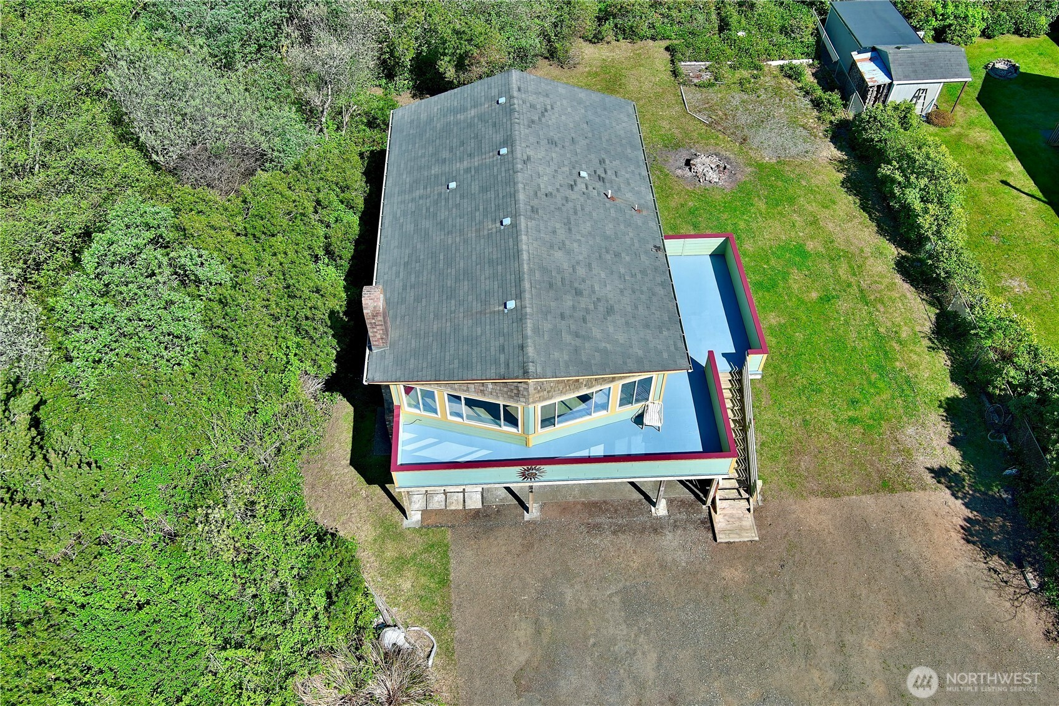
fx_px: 853
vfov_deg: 45.0
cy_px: 353
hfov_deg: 63.7
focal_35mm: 29
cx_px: 530
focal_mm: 10.57
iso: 100
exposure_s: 1/1052
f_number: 2.8
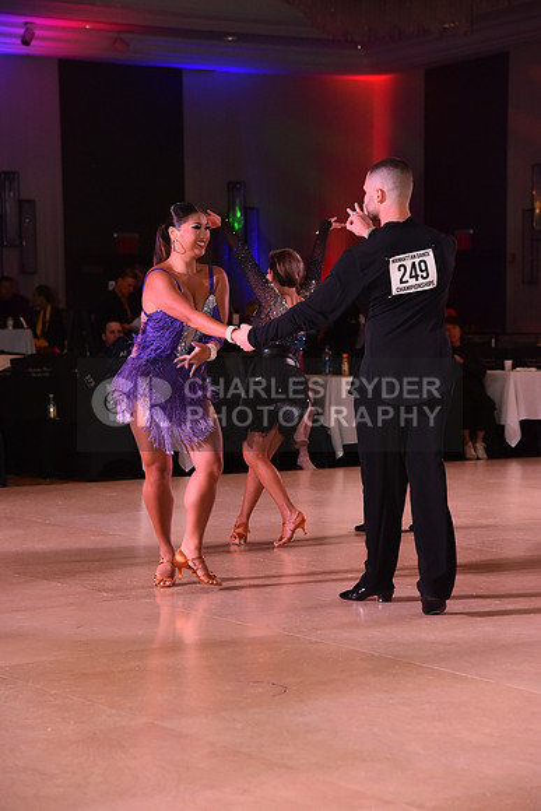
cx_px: 270
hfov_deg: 14.0
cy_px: 406
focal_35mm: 98
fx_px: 2208
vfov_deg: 20.8
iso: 2500
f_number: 5.6
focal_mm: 98
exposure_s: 1/320
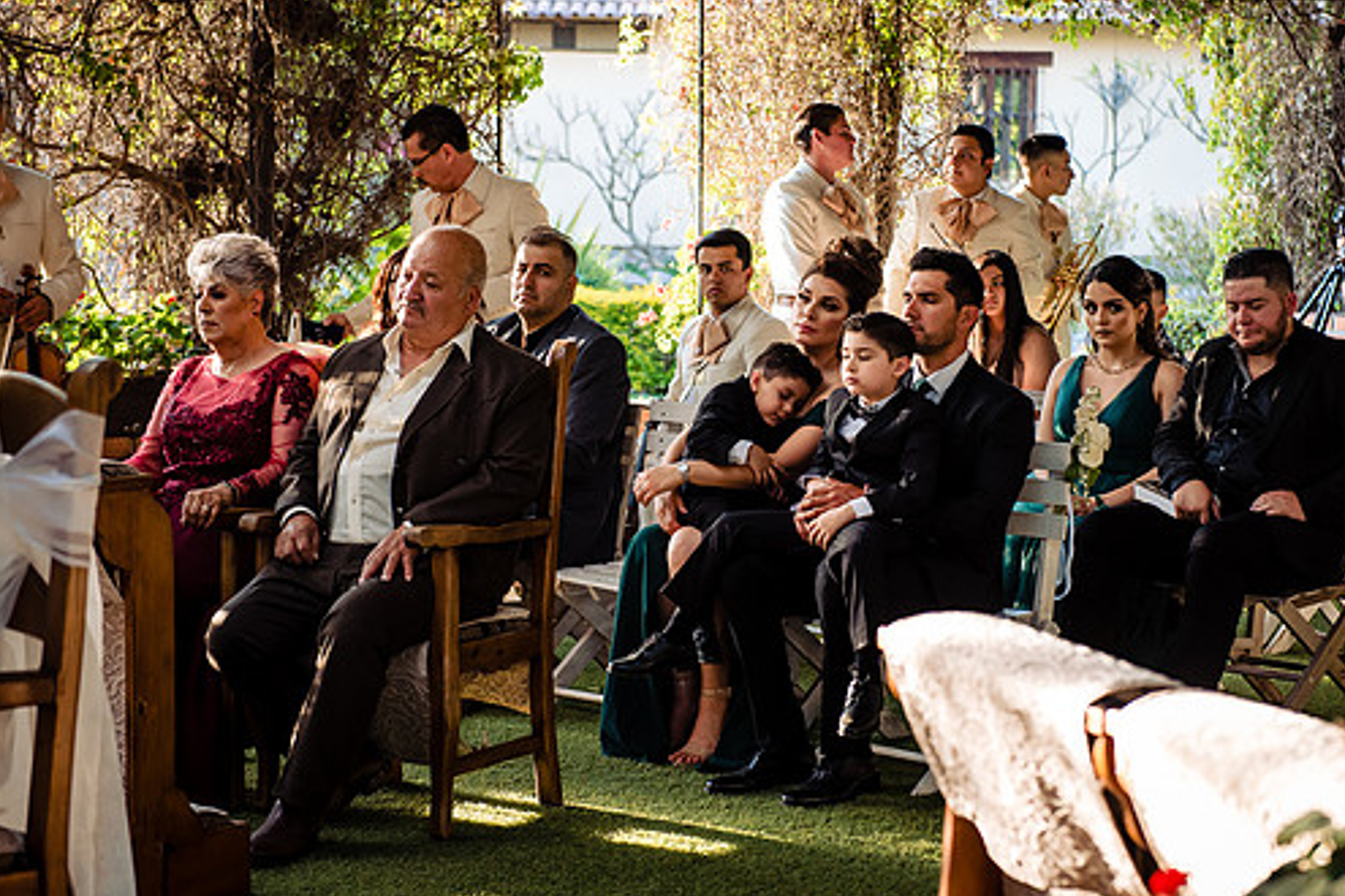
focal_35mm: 82
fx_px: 3063
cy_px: 387
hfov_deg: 24.7
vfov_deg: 16.6
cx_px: 772
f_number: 3.5
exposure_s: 1/200
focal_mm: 70
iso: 800
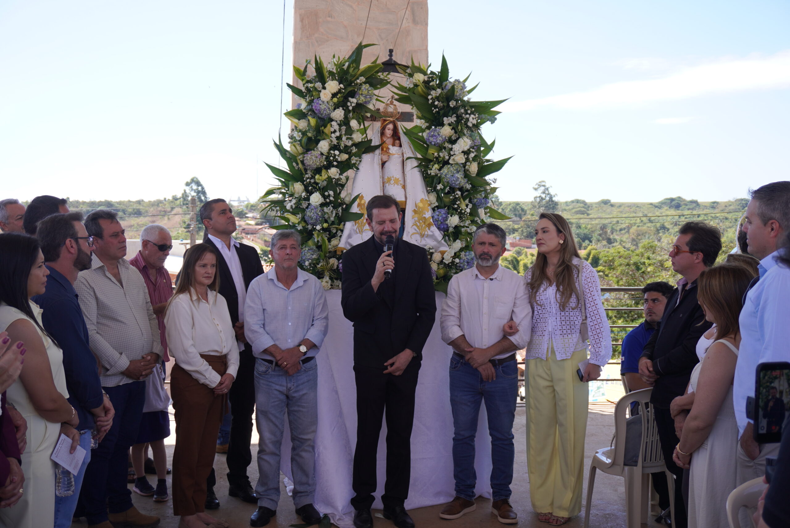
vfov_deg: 33.1
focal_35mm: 40
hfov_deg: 47.9
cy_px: 264
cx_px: 395
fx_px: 889
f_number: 4.5
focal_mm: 27
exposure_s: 1/250
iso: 100
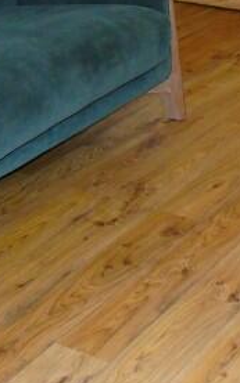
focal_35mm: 98
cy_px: -7
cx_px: 204
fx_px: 1026
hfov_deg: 13.3
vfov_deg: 20.5
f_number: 3.4
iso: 250
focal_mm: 4.4
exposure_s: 1/30
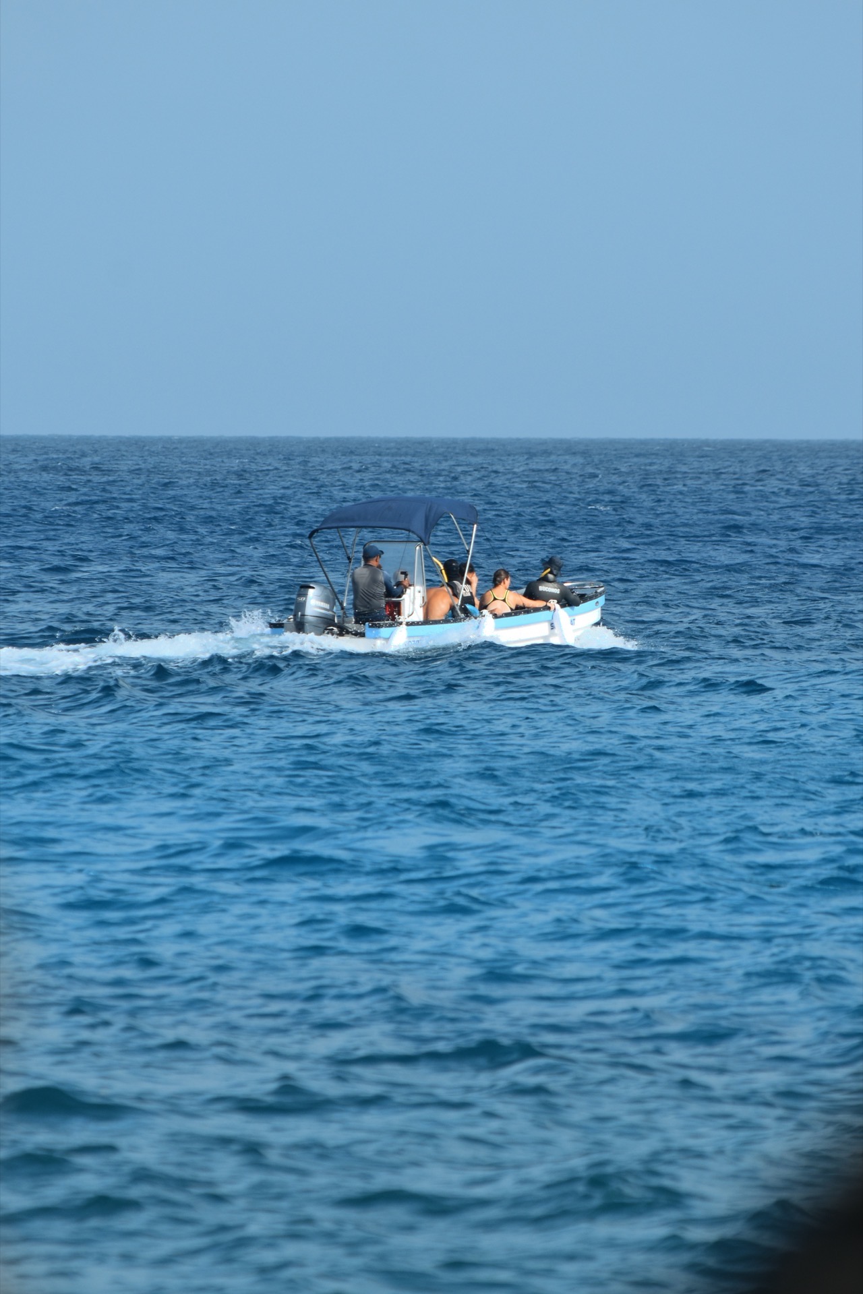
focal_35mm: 300
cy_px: 647
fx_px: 10787
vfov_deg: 6.9
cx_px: 432
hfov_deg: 4.6
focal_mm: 200
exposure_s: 1/500
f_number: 8
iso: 200
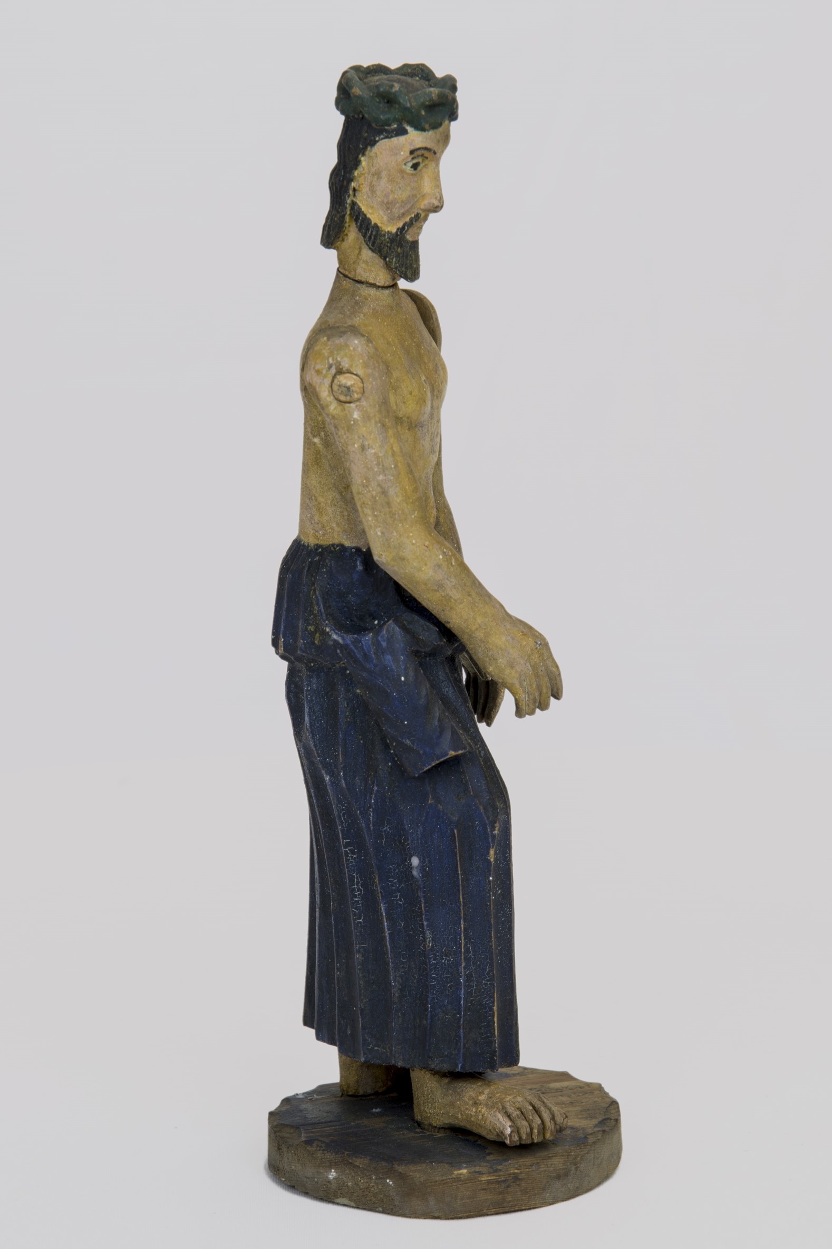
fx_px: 3380
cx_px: 416
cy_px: 624
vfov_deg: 20.9
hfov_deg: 14.0
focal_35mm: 98
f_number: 9
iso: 100
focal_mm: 65
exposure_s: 1/8
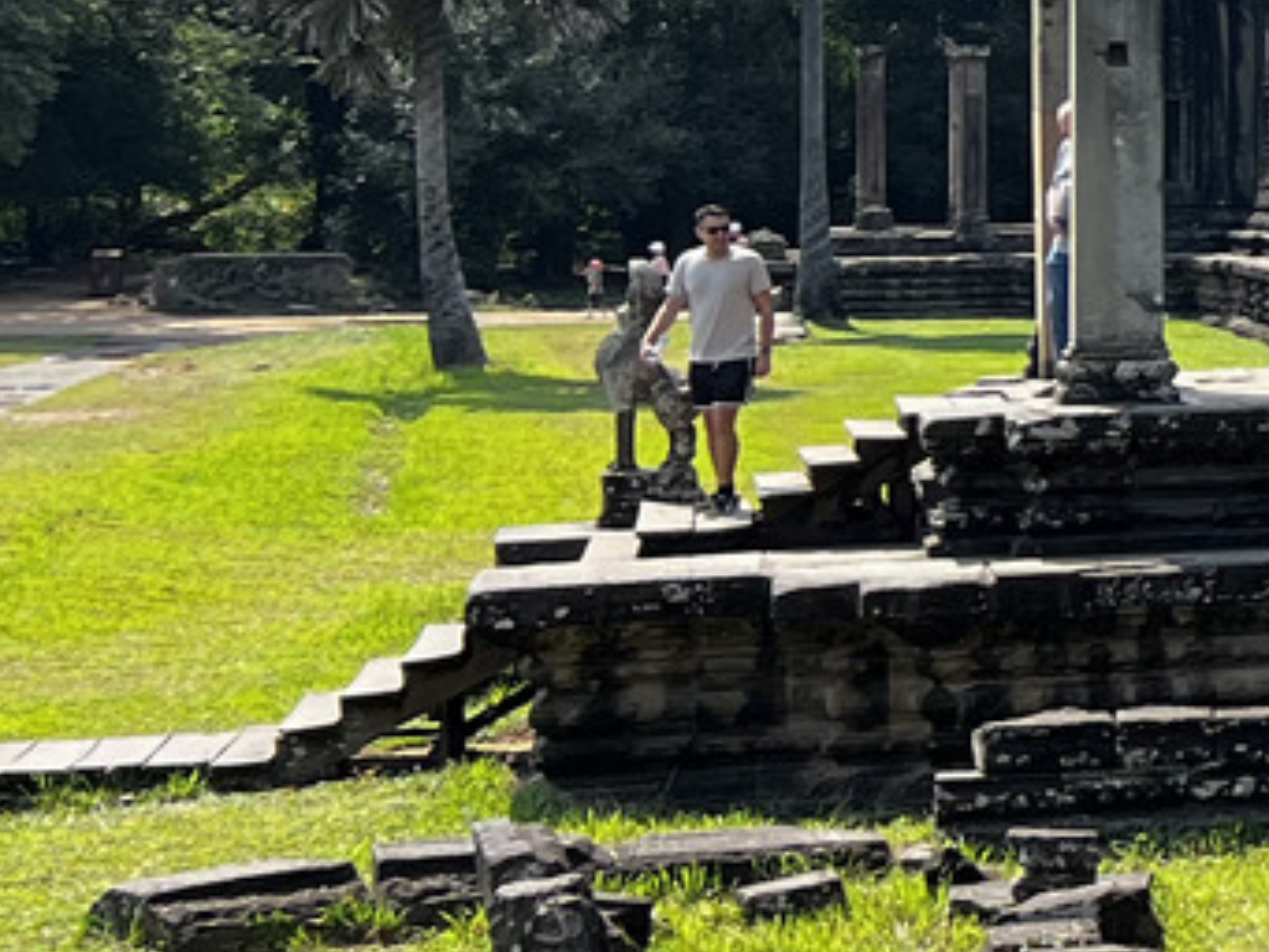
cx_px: 2955
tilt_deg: +0.0
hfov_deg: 12.8
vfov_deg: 12.1
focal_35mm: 122
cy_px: 82
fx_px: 4474
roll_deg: +0.8
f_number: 1.5
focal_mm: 5.7
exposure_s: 1/1698
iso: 50
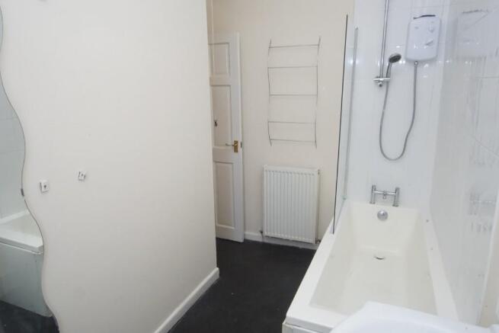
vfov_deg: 53.2
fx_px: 333
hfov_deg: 73.7
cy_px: 166
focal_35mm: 24
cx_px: 250
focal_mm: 16
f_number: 22
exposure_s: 1/10
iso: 3200
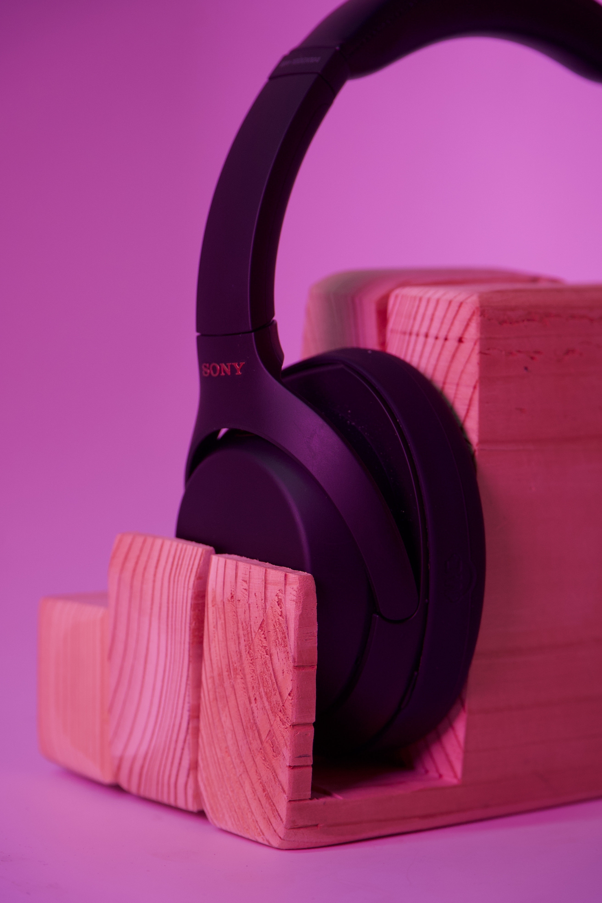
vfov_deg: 18.4
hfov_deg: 12.3
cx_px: 301
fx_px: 2784
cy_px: 452
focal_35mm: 111
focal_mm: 74
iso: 400
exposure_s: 1/160
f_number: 4
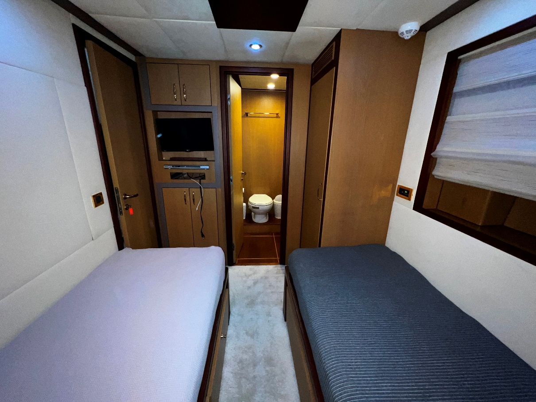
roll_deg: -0.7
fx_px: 201
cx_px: 268
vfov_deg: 89.9
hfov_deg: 106.2
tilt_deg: -17.3
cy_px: 201
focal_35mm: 13
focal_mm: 1.57
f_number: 1.8
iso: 160
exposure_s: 1/43
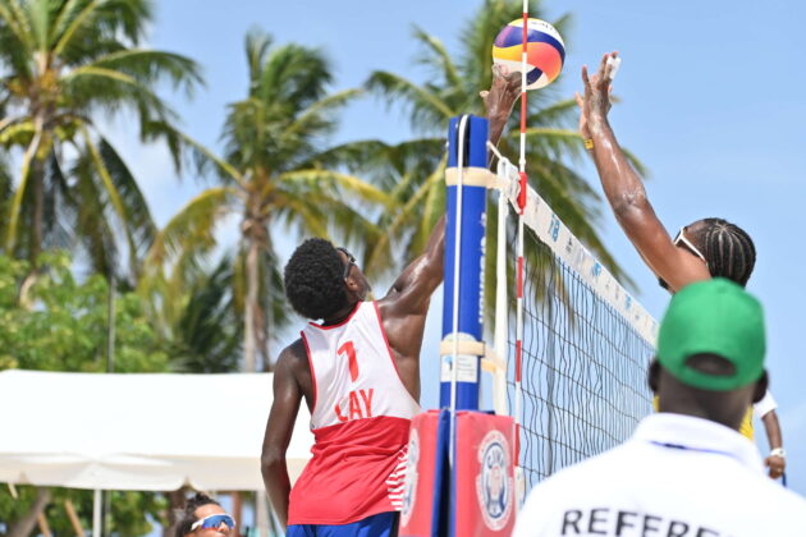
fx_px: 2351
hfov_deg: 19.5
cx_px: 403
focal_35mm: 105
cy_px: 268
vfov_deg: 13.0
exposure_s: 1/4000
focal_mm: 70
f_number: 2.8
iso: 250
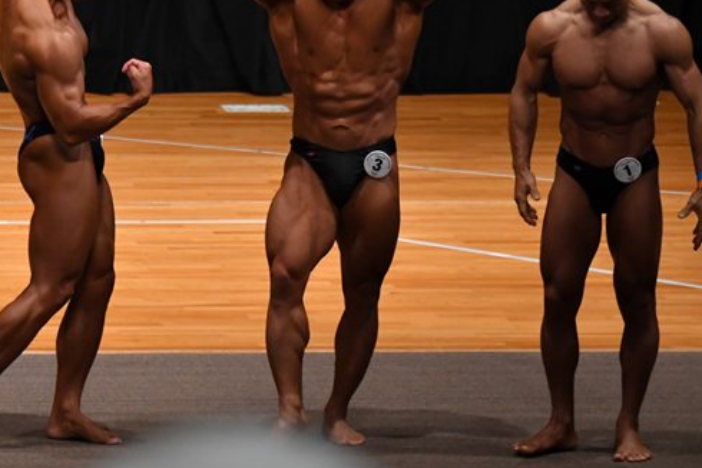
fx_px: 6690
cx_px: 270
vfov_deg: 4.0
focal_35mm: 343
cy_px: 156
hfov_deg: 6.0
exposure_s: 1/400
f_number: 5.6
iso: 4000
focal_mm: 145
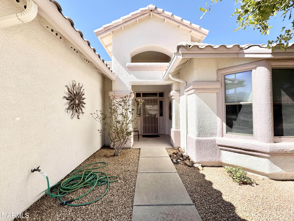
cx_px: 147
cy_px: 108
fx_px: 127
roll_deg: +0.2
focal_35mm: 15
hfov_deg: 98.2
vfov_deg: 81.7
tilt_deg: +0.9
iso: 50
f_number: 2.2
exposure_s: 1/1449
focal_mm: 2.22
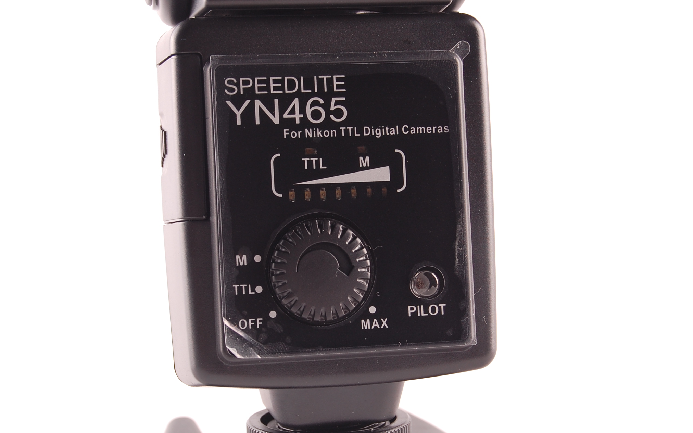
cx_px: 331
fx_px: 1767
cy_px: 207
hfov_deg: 22.2
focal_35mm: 94
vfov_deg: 14.0
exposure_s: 1/125
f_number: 8
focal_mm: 55
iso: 200
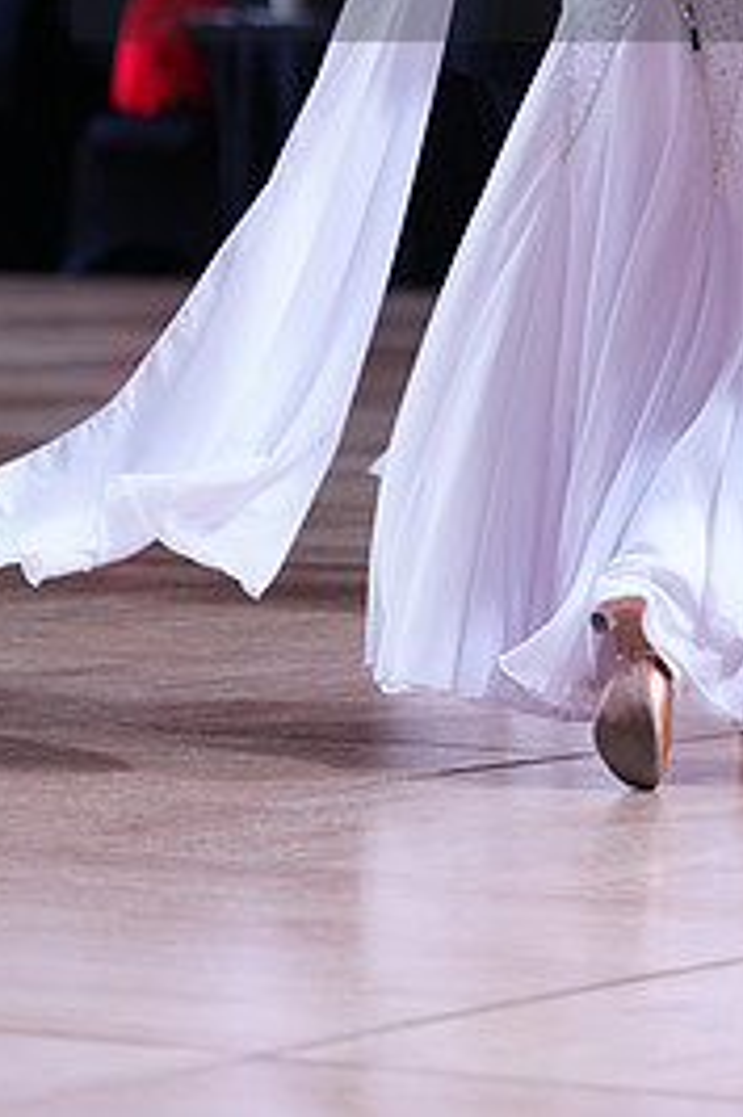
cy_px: -97
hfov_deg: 5.0
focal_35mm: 273
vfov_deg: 7.5
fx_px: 8462
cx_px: 653
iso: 800
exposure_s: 1/500
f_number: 2.8
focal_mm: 125
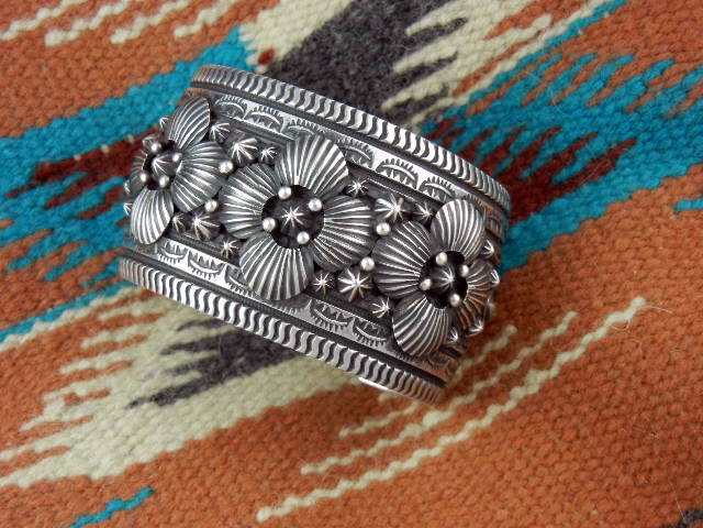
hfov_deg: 28.6
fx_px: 1381
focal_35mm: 68
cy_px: 264
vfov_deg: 21.6
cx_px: 352
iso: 400
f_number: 4.1
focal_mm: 12.2
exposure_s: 1/17.1
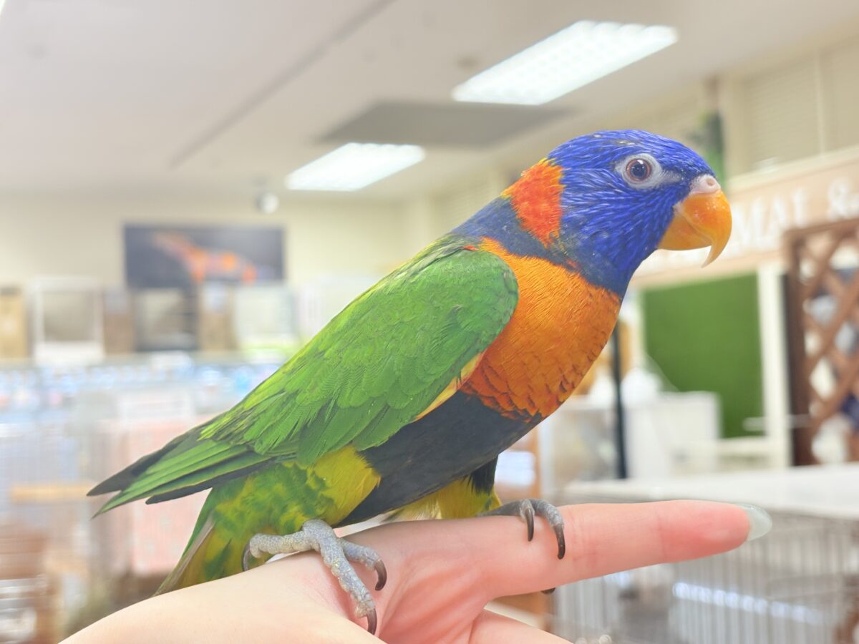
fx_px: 1290
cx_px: 430
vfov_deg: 28.0
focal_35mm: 52
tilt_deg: +3.5
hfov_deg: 36.8
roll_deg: +2.9
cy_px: 322
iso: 50
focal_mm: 5.96
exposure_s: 1/94
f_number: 1.6
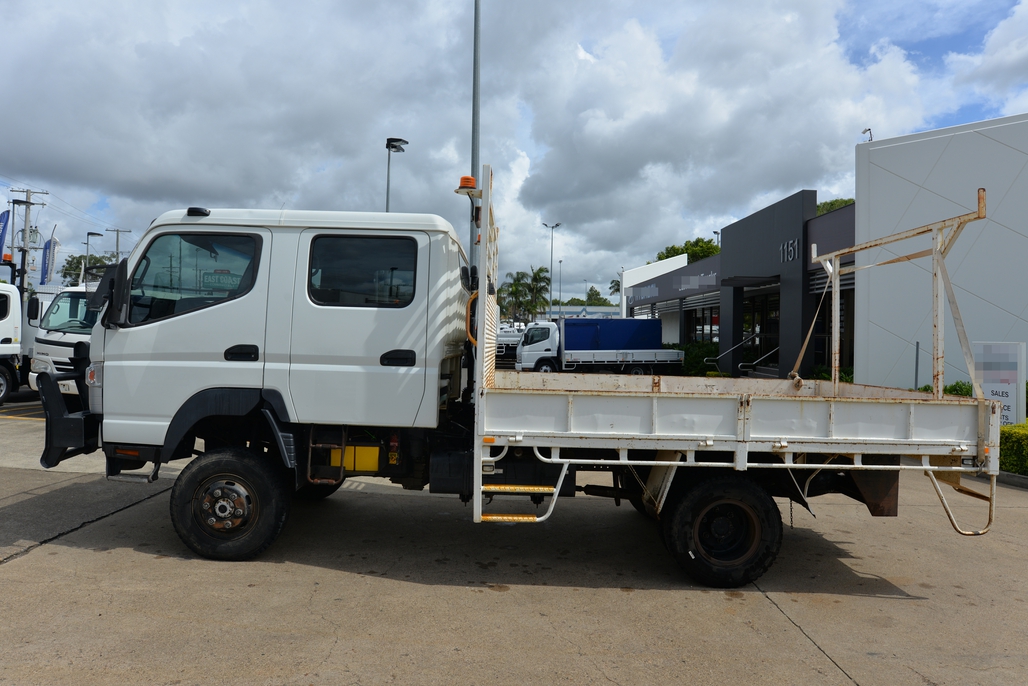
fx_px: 628
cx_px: 514
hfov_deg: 78.6
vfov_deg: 57.3
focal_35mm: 22
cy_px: 343
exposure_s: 1/320
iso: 100
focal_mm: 22
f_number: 9
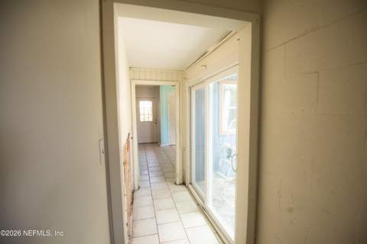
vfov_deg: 73.7
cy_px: 122
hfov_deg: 96.7
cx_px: 184
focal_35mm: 16
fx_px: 163
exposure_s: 1/80
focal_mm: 16
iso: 250
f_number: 5
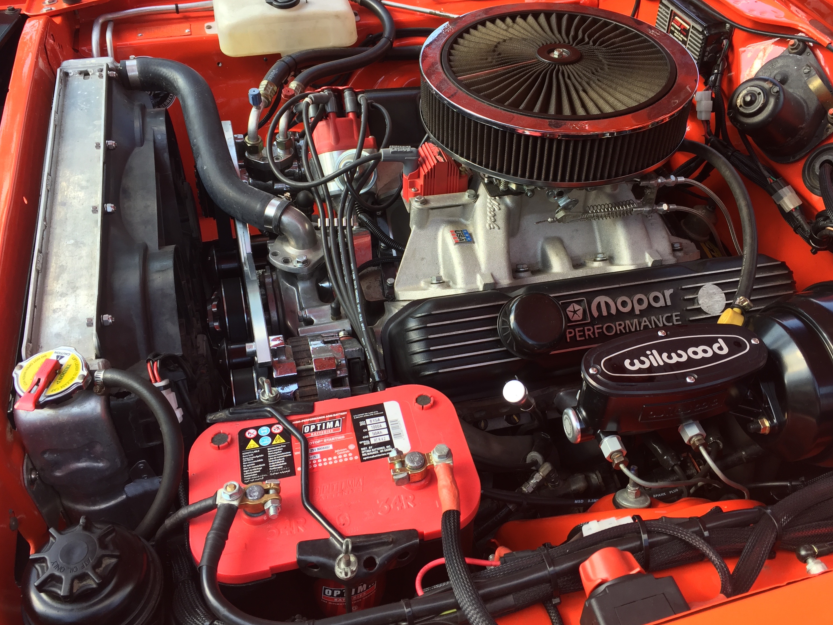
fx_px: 770
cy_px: 282
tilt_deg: -41.4
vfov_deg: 44.1
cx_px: 458
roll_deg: -6.9
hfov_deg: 56.7
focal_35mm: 32
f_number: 2.2
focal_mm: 4.15
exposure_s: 1/128
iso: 32
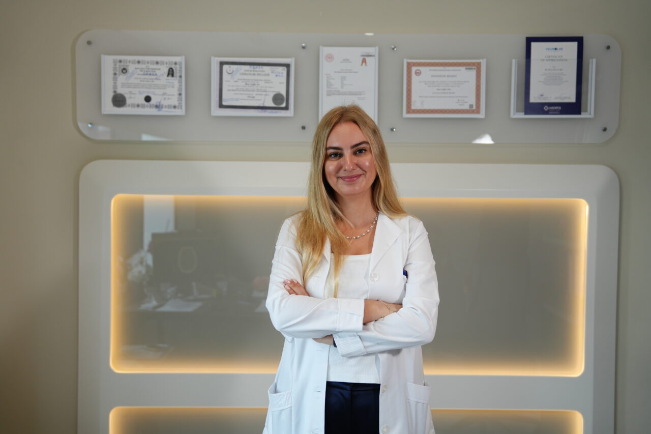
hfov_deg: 49.6
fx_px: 705
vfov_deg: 34.2
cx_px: 326
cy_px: 217
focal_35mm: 39
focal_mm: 39
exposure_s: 1/100
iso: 200
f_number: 2.8
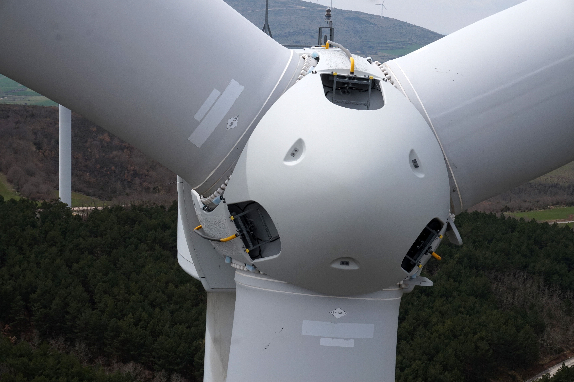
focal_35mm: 75
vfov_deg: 18.2
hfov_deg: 27.0
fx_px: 1195
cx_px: 287
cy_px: 191
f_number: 13
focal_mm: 50
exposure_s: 1/400
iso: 200
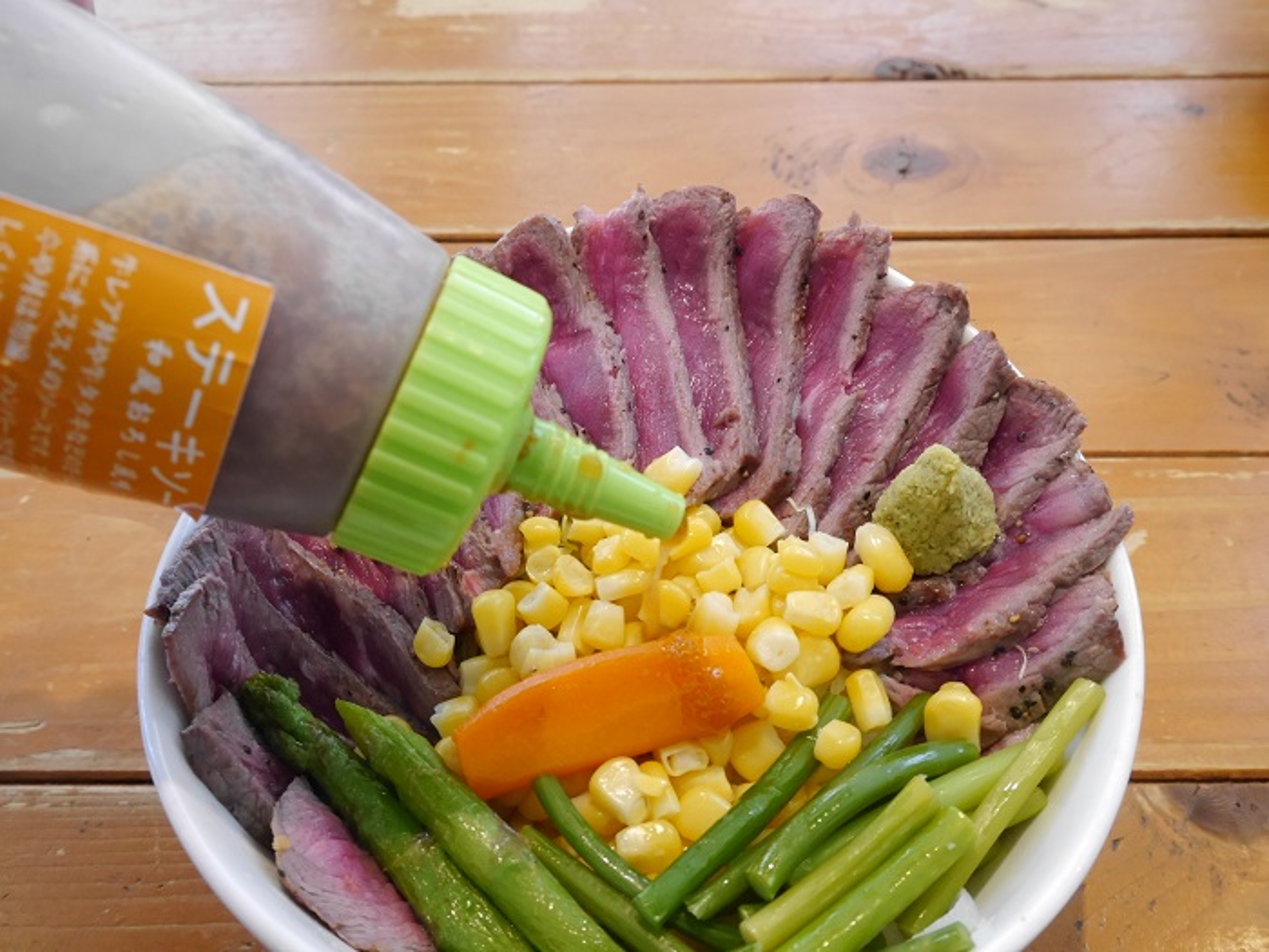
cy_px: 476
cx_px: 634
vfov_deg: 44.2
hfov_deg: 56.8
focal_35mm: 32
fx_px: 1173
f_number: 7.1
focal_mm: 16
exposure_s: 1/60
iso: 1250
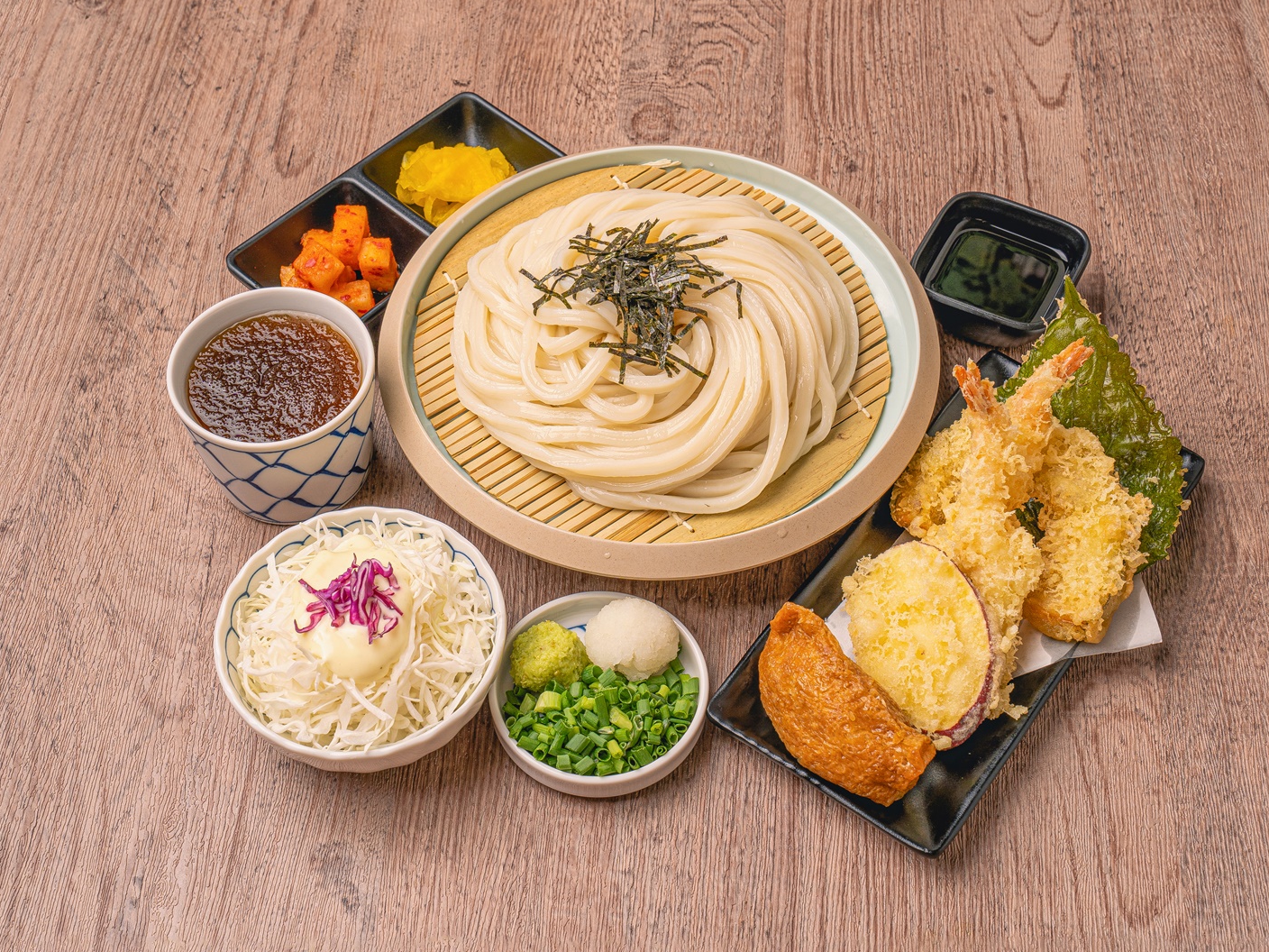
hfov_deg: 40.4
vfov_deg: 30.9
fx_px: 1723
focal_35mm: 47
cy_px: 479
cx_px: 687
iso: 100
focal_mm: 43
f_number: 11
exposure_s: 1/125
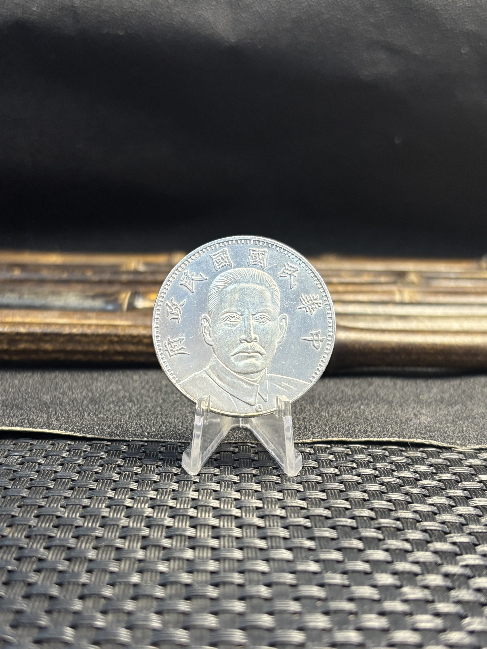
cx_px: 244
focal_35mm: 26
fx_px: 488
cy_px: 324
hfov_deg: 53.1
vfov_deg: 67.3
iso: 125
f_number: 1.6
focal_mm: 5.96
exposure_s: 1/50
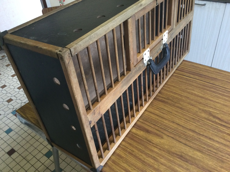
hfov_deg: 58.4
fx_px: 206
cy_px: 86
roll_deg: +5.0
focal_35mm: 31
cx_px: 115
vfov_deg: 45.4
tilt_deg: -40.6
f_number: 2.4
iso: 125
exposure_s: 1/33
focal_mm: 3.3
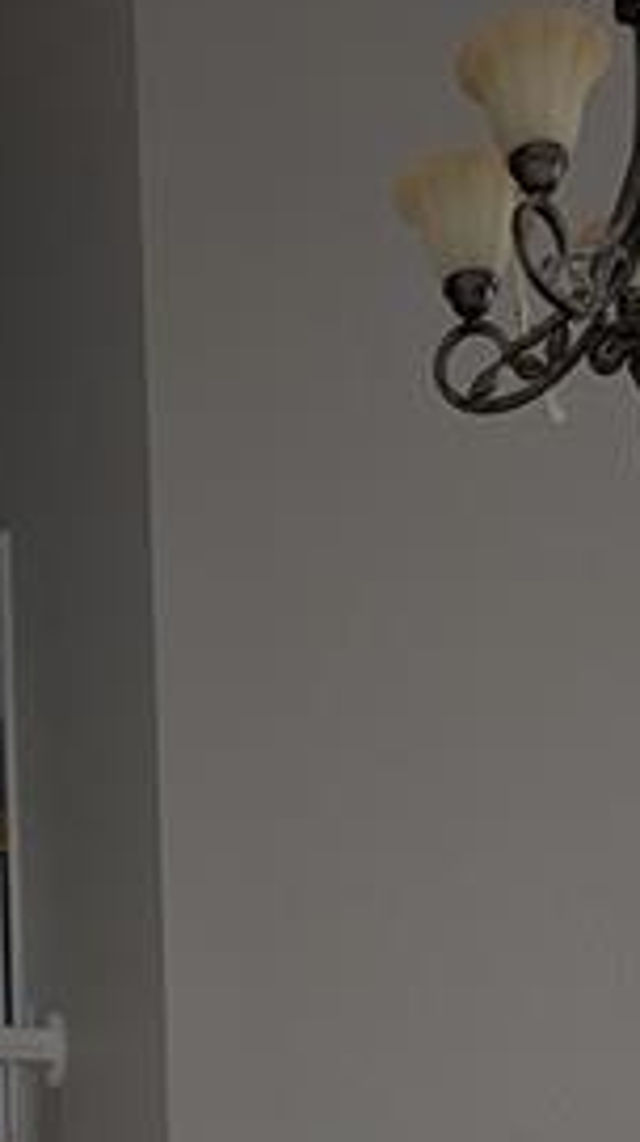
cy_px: 2031
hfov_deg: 10.4
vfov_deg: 15.8
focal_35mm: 116
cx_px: 187
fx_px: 3507
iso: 44
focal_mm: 6.81
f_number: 1.85
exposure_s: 1/32.5
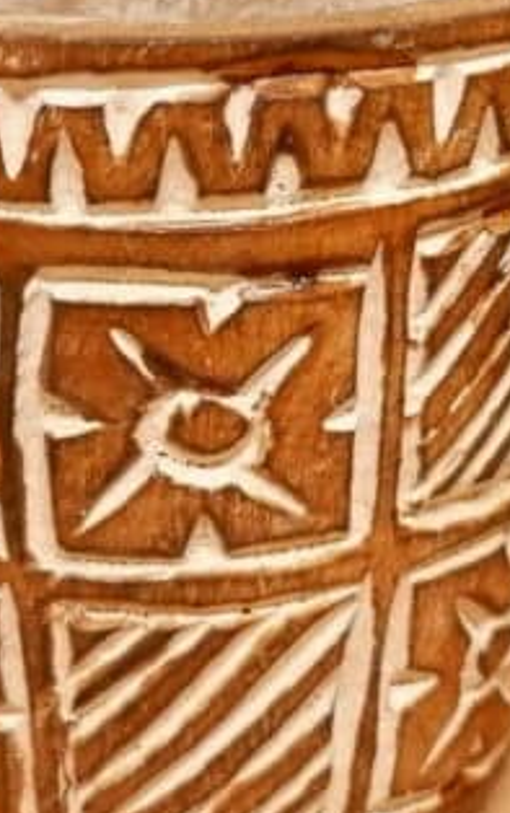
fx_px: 1552
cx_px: 199
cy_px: 381
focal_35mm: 70
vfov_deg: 29.3
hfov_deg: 18.6
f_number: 3.5
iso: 3200
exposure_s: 1/110
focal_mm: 16
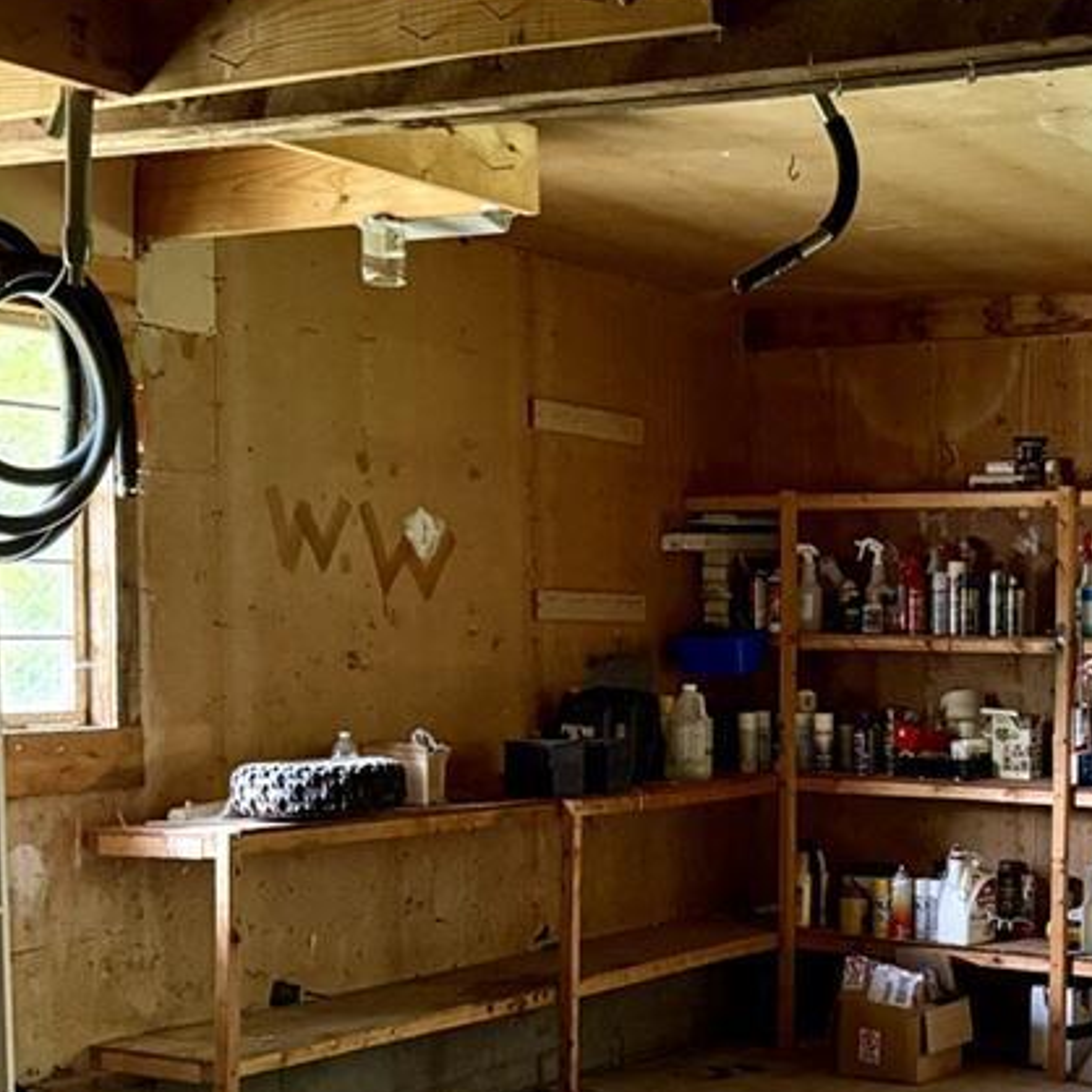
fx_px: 2070
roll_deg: -2.1
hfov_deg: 28.4
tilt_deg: -4.6
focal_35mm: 58
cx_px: 988
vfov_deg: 29.2
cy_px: 786
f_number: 1.78
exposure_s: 1/50
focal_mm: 6.76
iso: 800
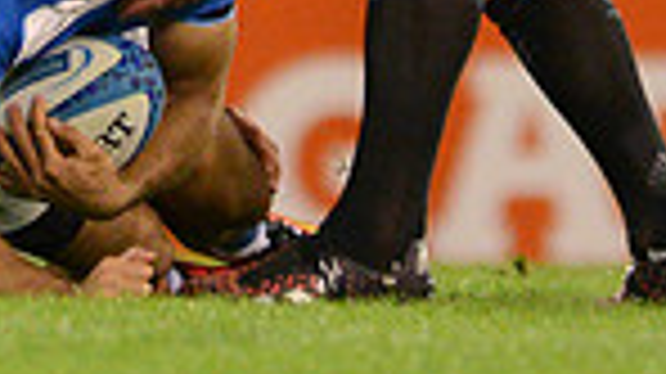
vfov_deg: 0.7
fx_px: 30406
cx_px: -392
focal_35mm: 1723
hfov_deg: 1.3
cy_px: -345
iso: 4500
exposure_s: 1/800
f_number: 4
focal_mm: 420
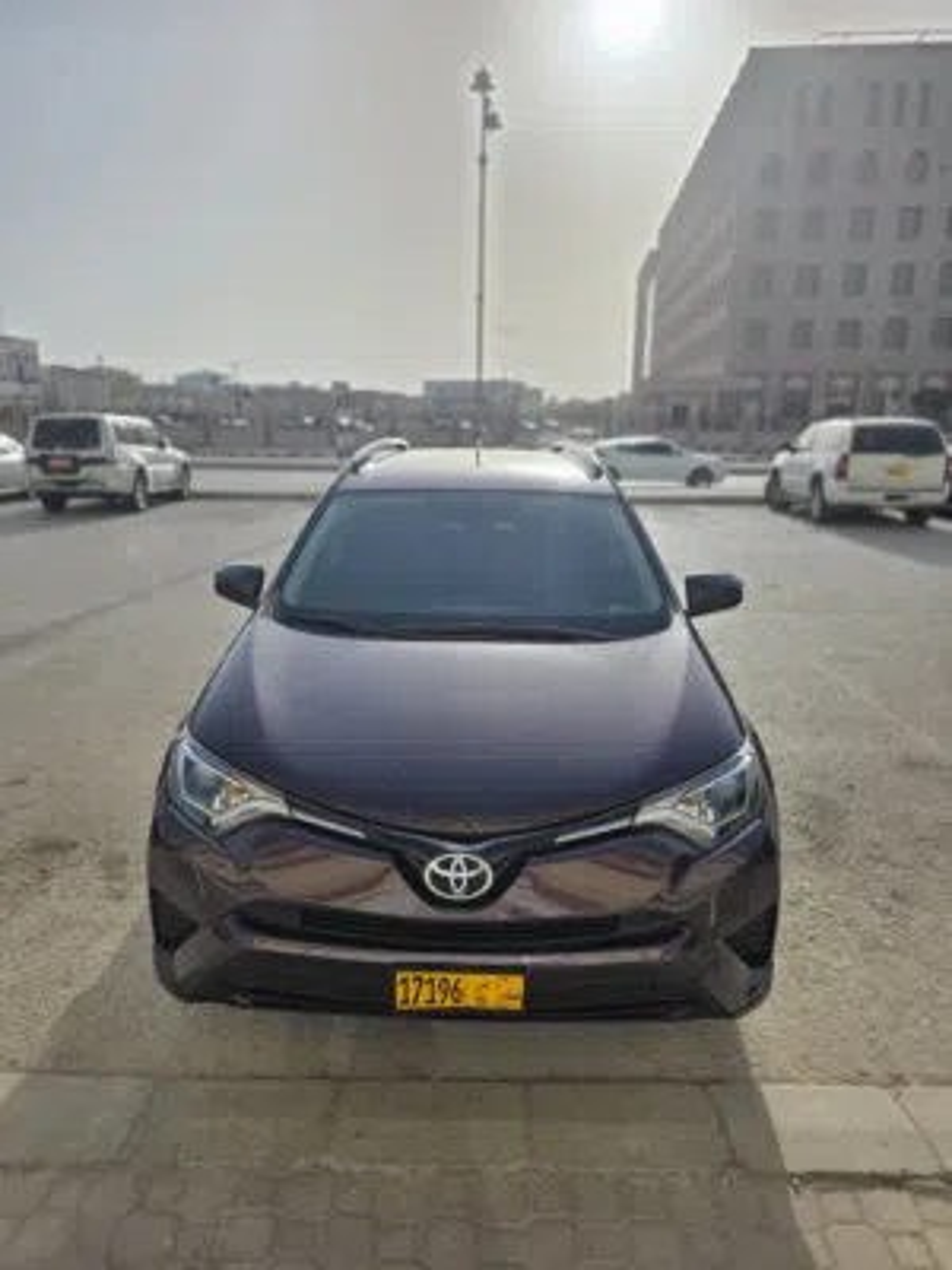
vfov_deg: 73.9
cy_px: 635
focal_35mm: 23
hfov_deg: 58.9
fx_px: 843
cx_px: 476
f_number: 1.7
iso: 50
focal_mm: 6.3
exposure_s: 1/7944
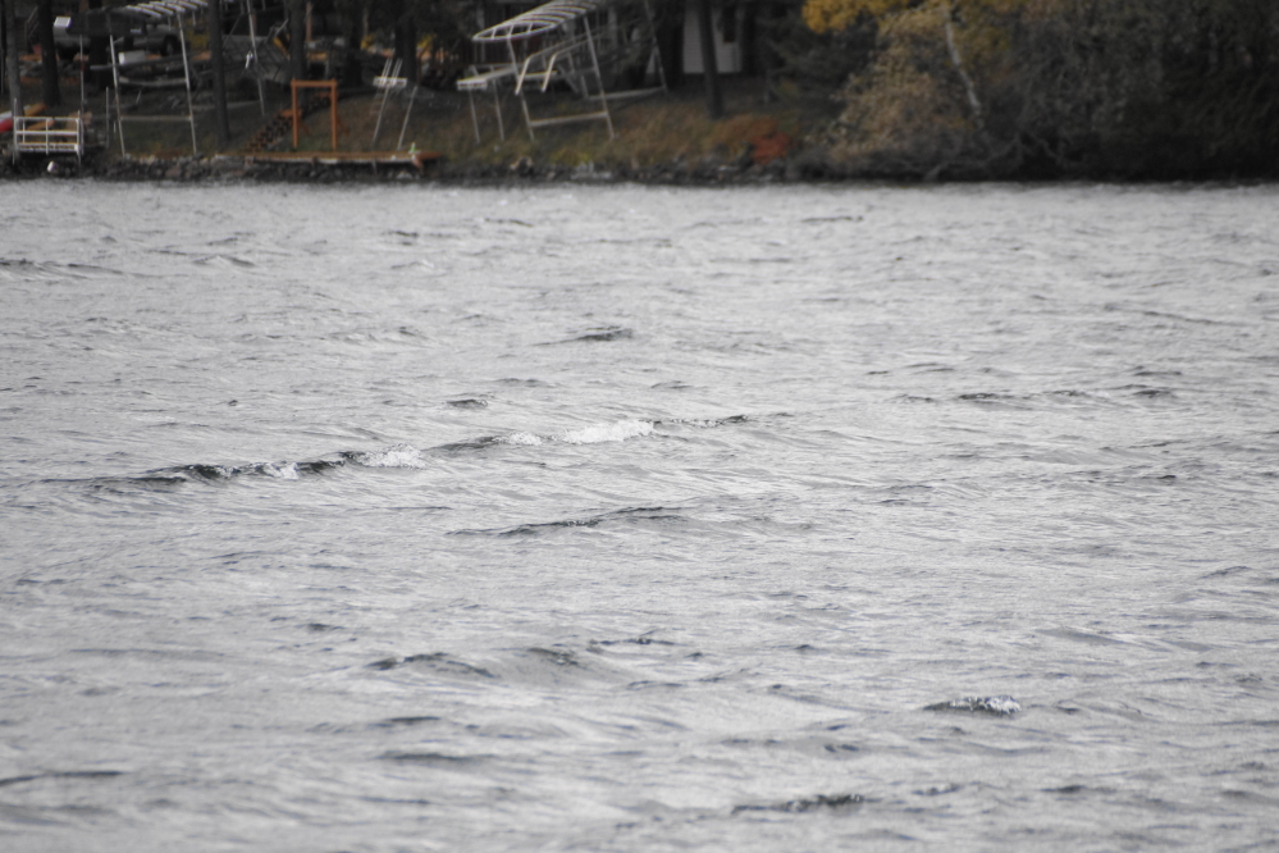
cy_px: 426
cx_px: 640
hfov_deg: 5.5
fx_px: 13322
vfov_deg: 3.7
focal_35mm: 375
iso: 320
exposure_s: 1/400
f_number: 6.3
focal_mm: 250
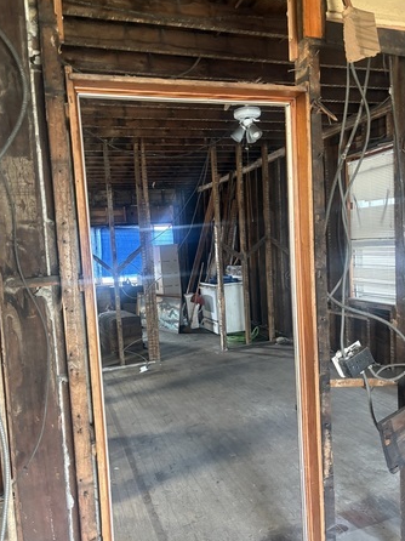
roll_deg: +4.6
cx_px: 205
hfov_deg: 49.7
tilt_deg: -3.2
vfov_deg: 63.5
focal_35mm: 28
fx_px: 437
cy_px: 278
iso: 500
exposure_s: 1/51
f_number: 1.6
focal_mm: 5.96
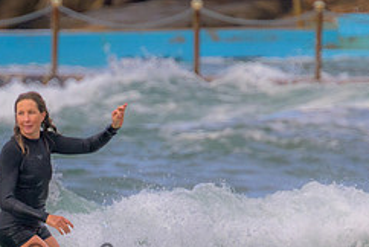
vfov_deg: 0.7
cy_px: 254
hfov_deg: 1.1
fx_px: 19642
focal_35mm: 1914
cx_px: 90
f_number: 11
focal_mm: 800
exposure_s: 1/1250
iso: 1250
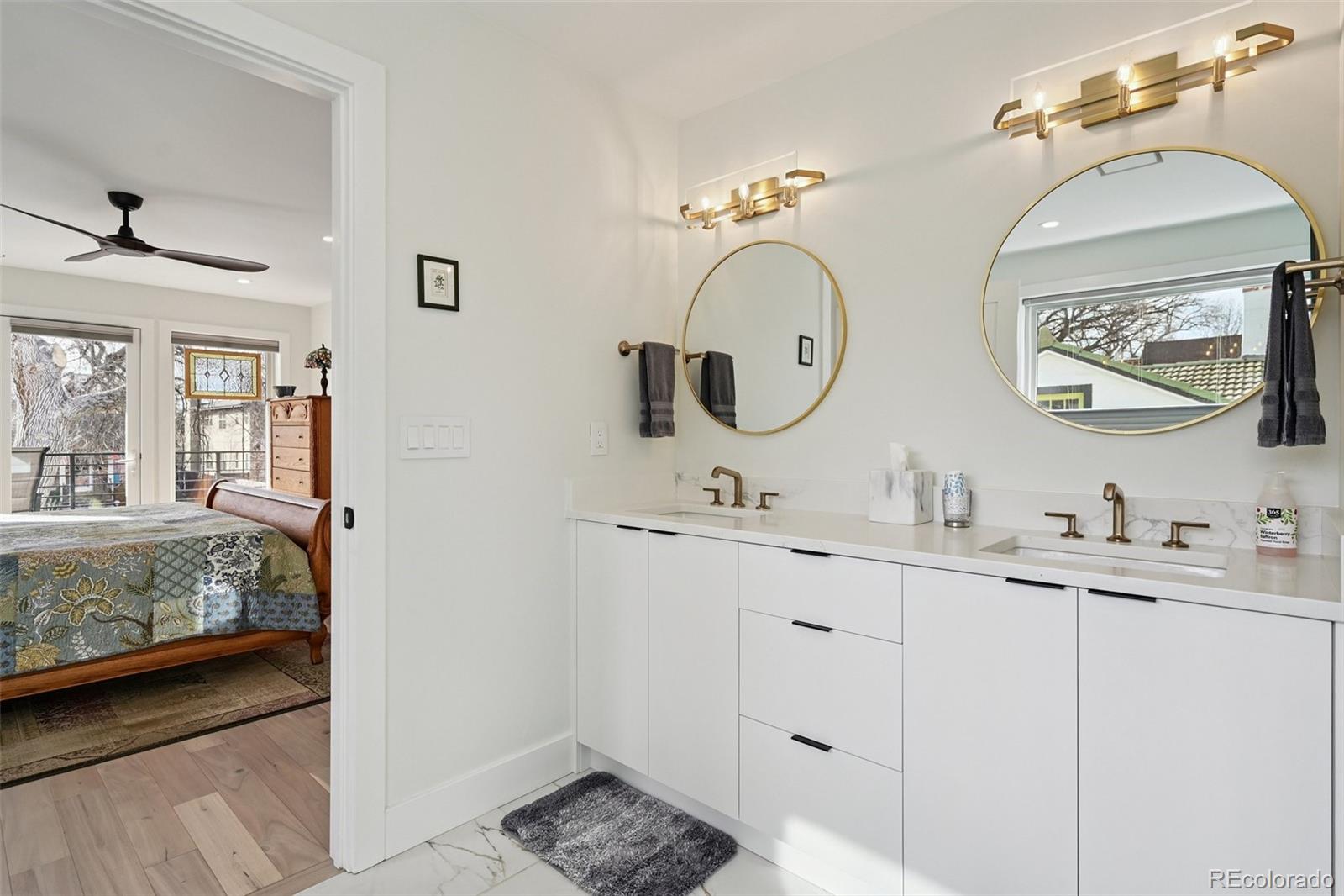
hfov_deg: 91.6
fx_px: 653
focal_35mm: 18
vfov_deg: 68.9
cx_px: 672
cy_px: 448
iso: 400
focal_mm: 17.5
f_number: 5
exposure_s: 1/320
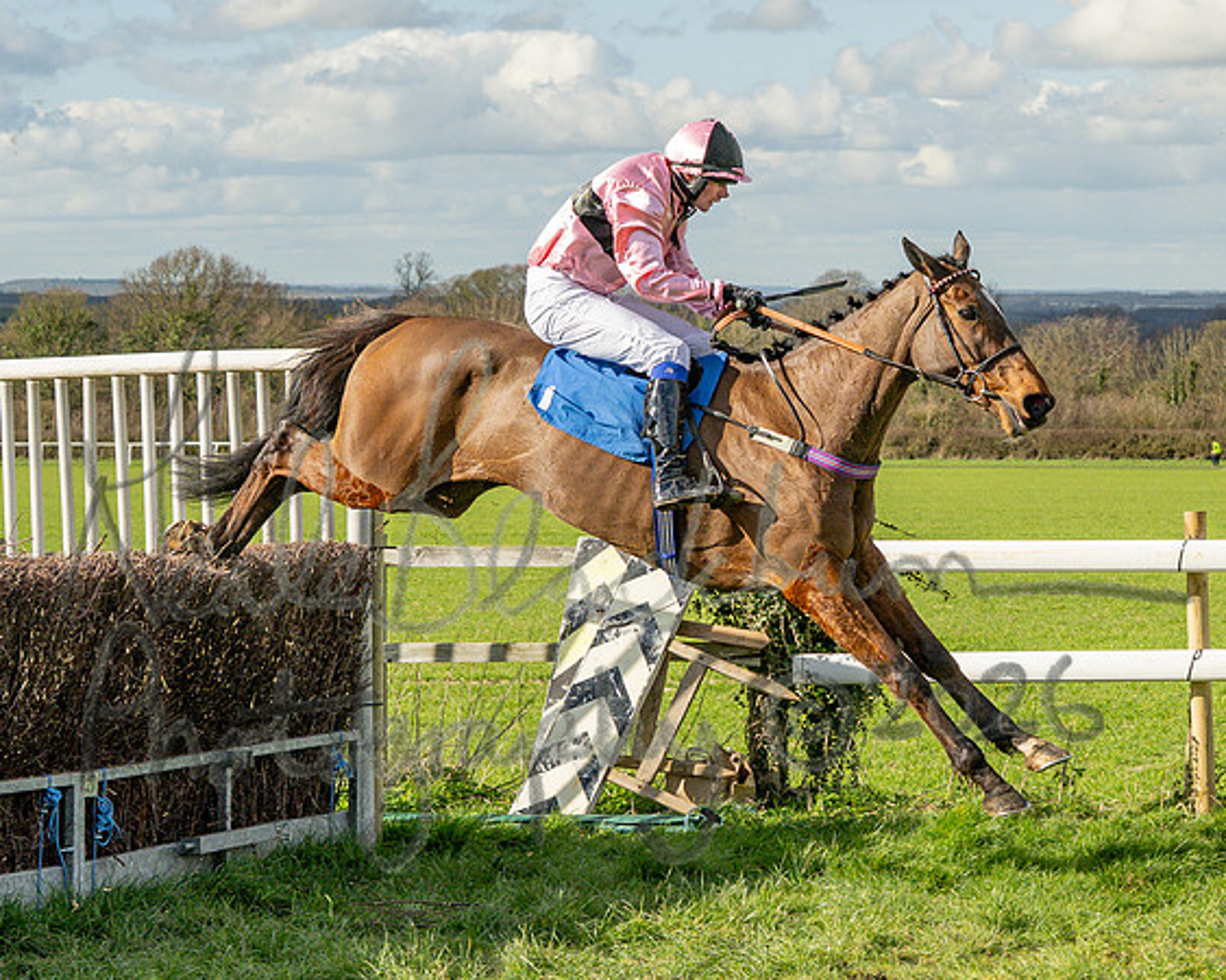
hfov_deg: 15.4
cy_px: 532
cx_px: 620
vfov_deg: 12.4
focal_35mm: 125
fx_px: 4528
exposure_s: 1/1600
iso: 200
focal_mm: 41
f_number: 4
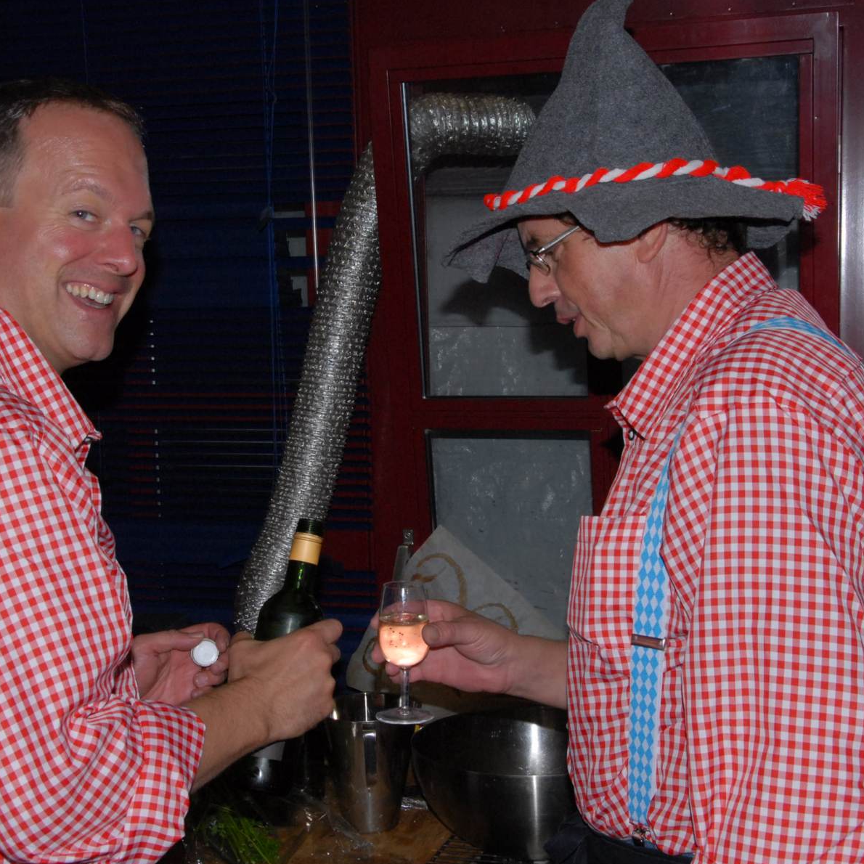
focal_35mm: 56
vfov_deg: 30.7
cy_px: 433
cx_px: 424
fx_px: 1571
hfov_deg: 30.7
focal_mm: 29
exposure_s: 1/125
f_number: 10
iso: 500
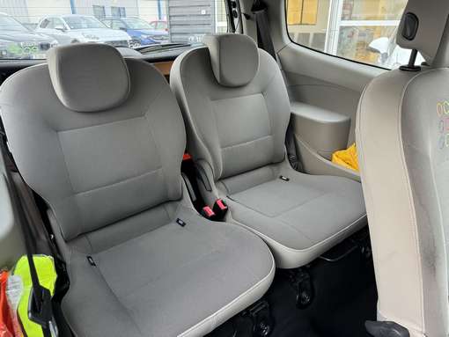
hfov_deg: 71.6
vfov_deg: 56.9
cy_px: 168
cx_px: 224
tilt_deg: -24.1
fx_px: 311
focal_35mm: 24
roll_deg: +0.7
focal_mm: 6.86
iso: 500
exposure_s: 1/60
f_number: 1.78
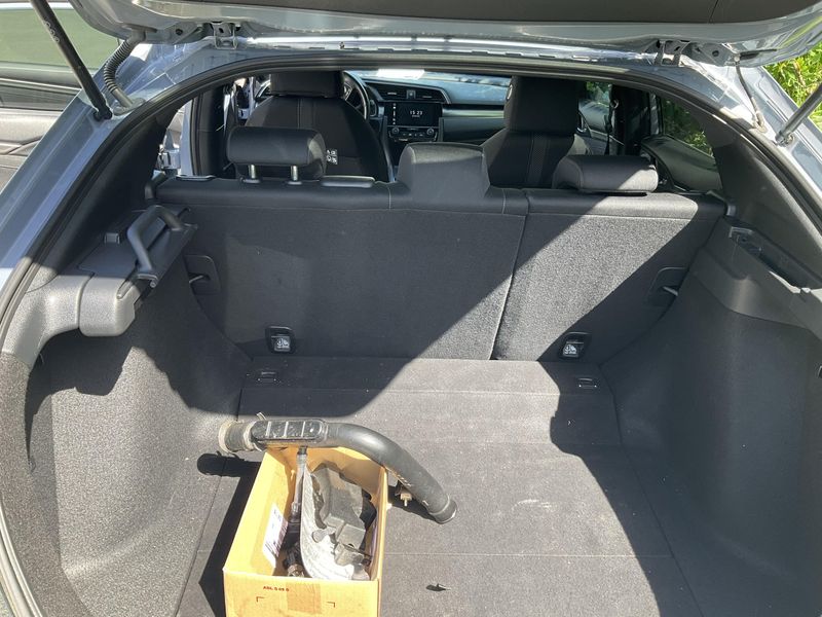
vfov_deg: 48.2
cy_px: 308
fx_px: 689
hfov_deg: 61.7
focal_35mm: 29
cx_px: 411
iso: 25
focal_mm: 3
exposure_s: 1/122
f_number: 1.8
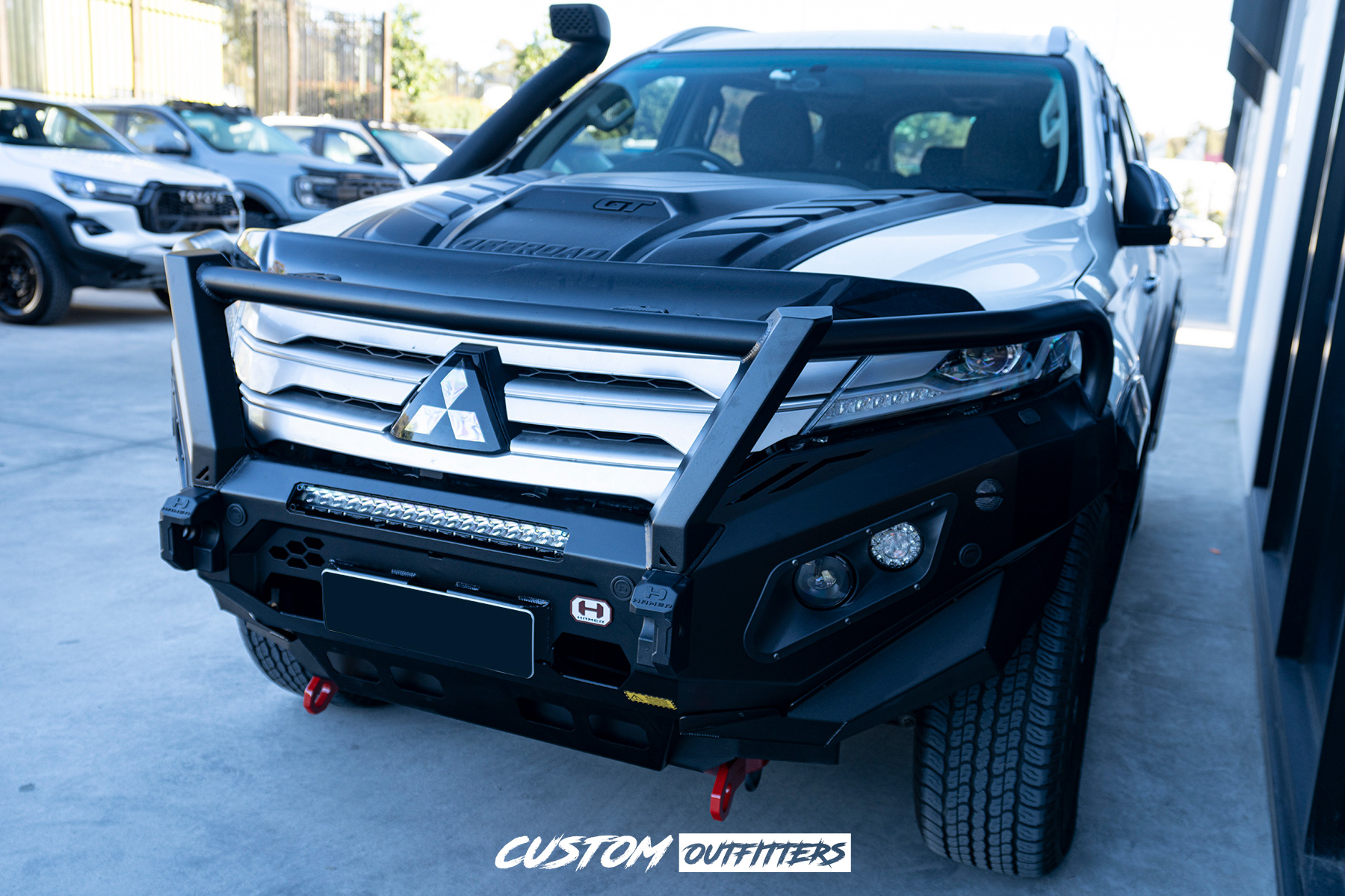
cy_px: 448
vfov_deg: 45.0
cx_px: 672
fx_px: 1083
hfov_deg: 63.7
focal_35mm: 29
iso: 200
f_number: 4
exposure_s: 1/60
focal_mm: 29
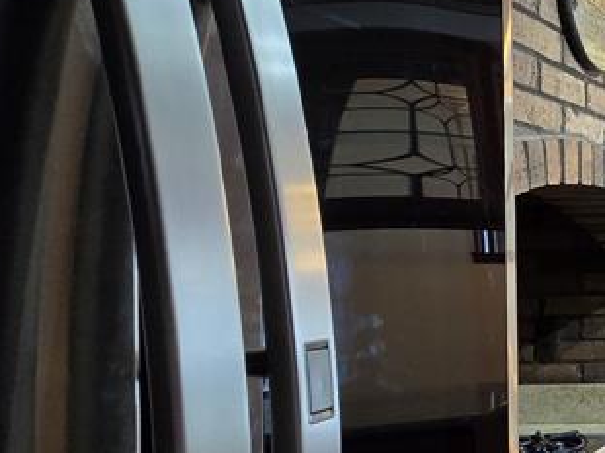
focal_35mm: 43
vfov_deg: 33.5
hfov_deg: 25.9
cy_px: 252
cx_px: 982
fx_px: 751
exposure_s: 1/60
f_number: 2.2
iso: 200
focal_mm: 2.2
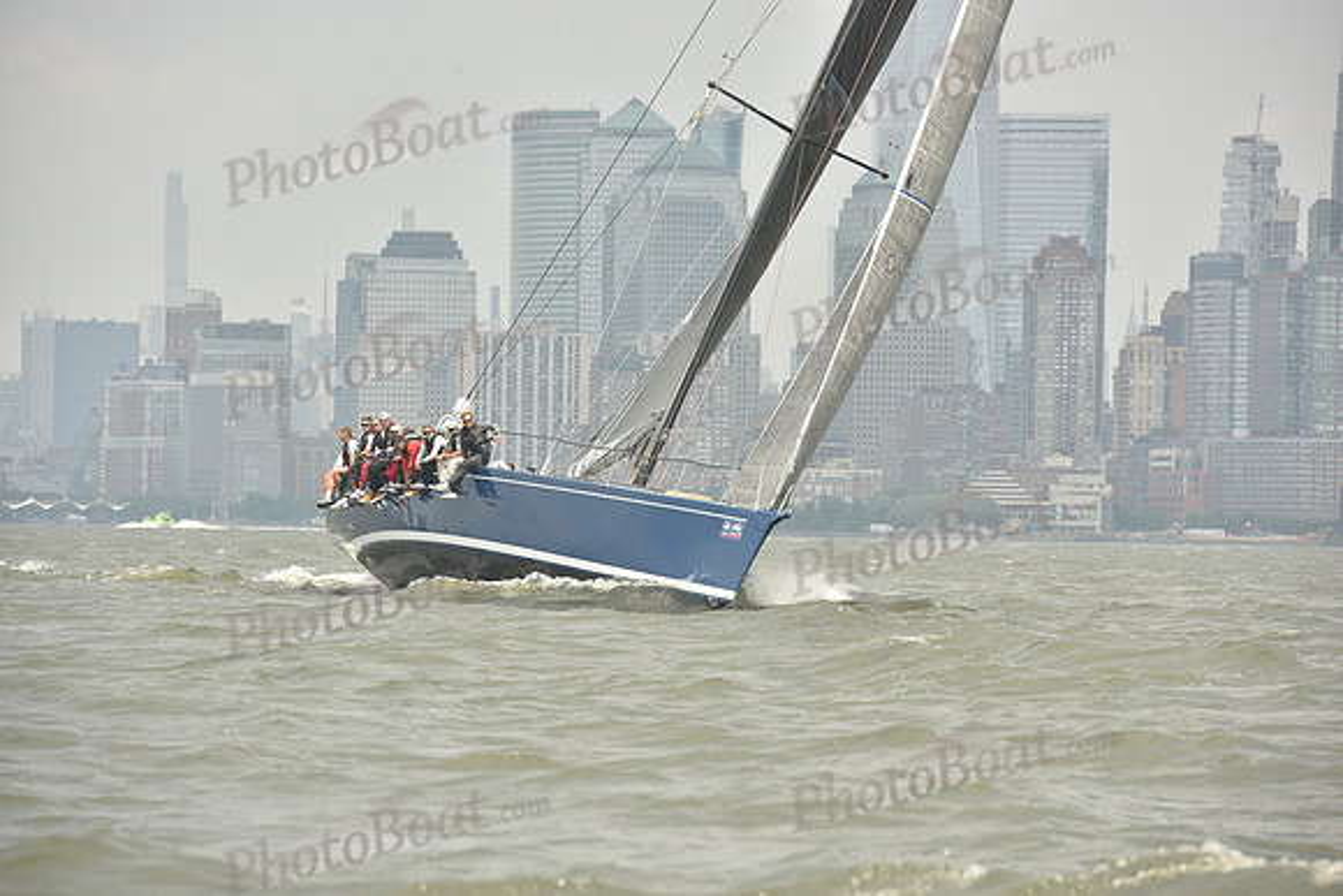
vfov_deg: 6.9
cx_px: 672
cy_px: 448
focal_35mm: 200
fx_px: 7463
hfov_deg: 10.3
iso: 250
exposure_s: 1/800
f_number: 8
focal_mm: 200
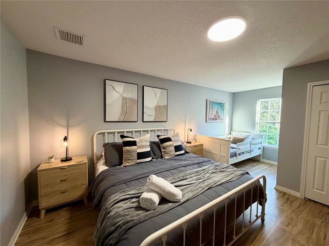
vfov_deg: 85.6
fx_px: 133
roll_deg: -0.6
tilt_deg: -2.6
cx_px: 164
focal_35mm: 14
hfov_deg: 102.1
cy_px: 123
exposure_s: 1/120
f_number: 2.2
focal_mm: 2.22
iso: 250
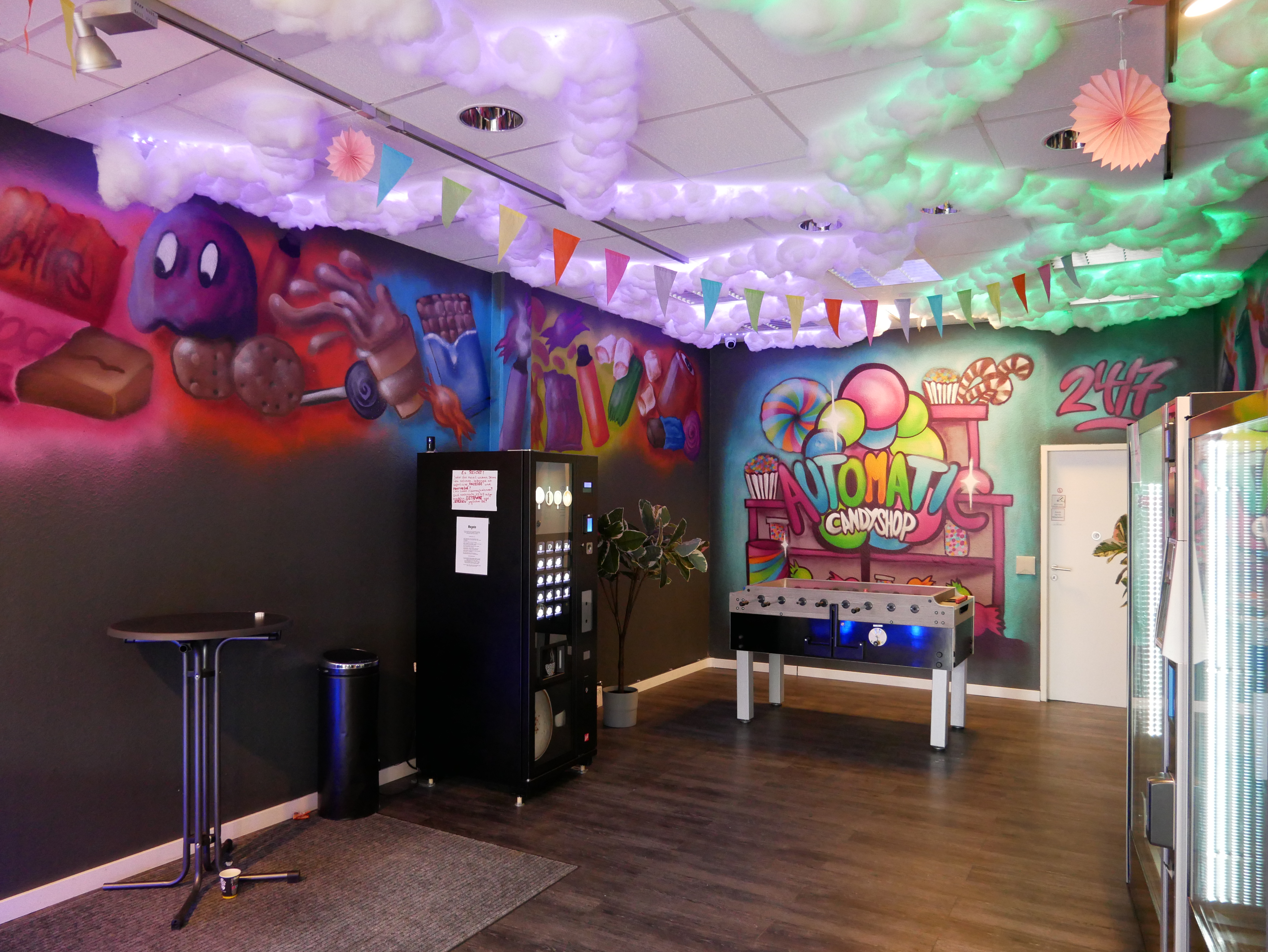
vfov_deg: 56.9
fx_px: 879
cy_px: 476
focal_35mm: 24
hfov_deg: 71.6
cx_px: 634
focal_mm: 12
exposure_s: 1/60
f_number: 3.5
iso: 2000
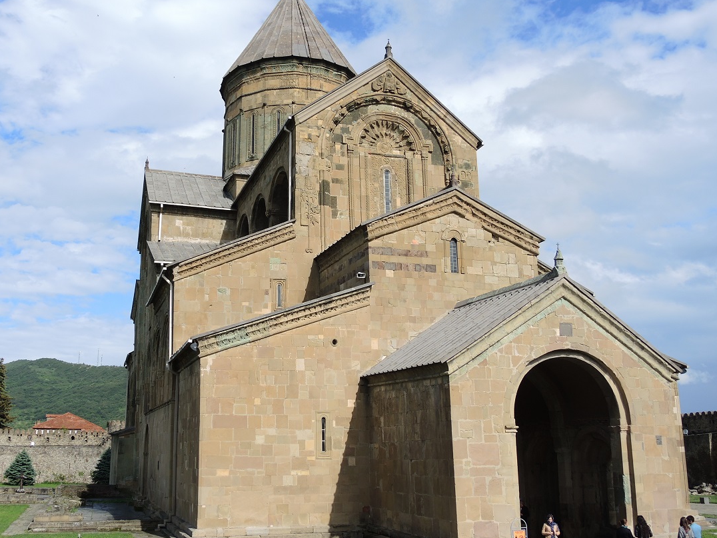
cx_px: 295
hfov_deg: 53.7
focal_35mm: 34
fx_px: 704
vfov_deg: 41.8
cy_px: 255
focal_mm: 6
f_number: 2.8
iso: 80
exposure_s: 1/1600
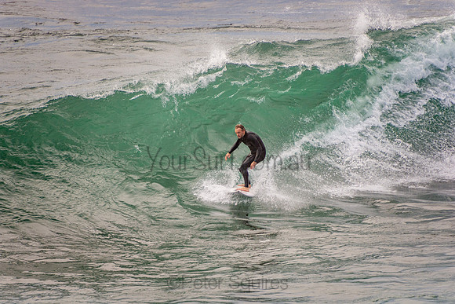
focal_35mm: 600
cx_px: 228
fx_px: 7585
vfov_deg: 2.3
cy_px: 152
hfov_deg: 3.4
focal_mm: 400
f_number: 5.6
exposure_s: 1/800
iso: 450
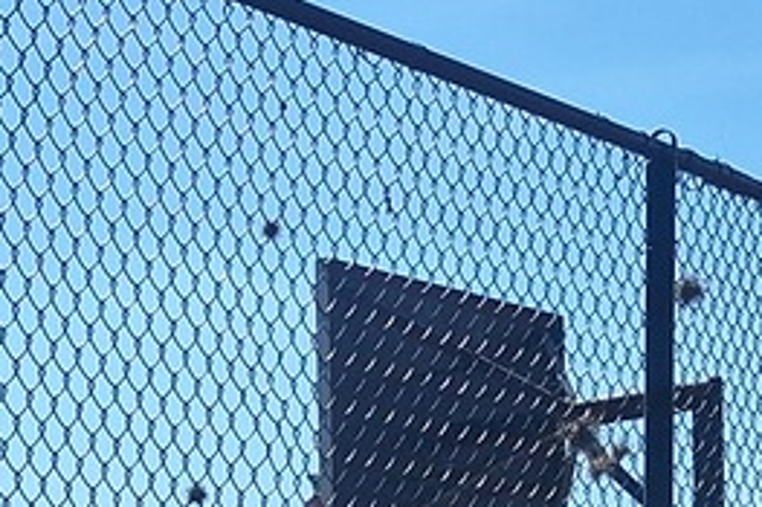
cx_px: -313
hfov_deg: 14.8
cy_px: 1002
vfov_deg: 9.8
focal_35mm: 131
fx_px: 2771
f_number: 1.8
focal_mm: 5.54
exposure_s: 1/4329
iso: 40
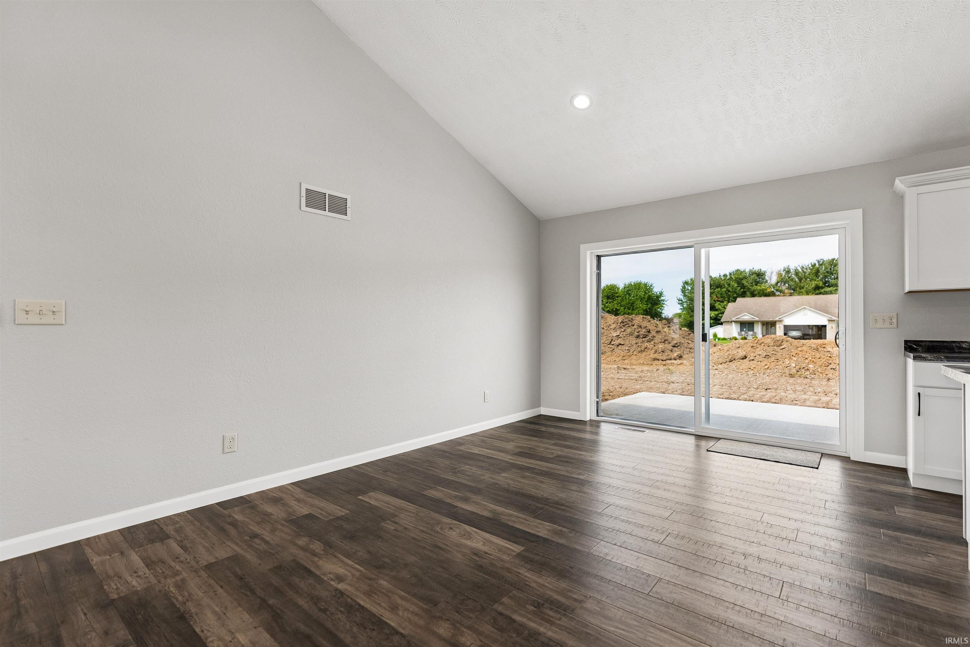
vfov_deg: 73.8
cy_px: 324
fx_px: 431
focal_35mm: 16
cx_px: 485
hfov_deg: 96.7
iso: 100
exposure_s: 1/200
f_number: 2.8
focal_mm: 16
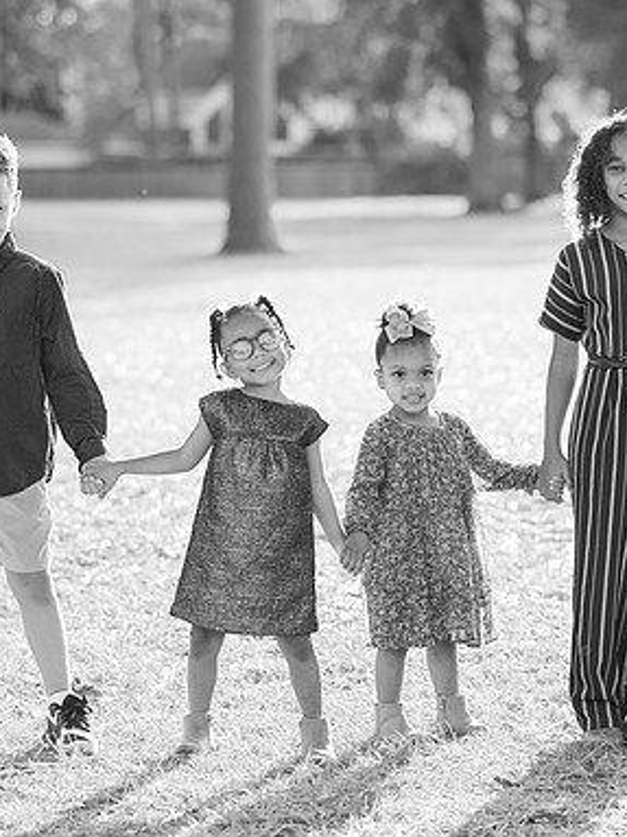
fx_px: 3335
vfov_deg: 14.3
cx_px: 418
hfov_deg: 10.7
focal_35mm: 138
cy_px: 418
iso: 320
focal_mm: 85
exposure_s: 1/500
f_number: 2.5
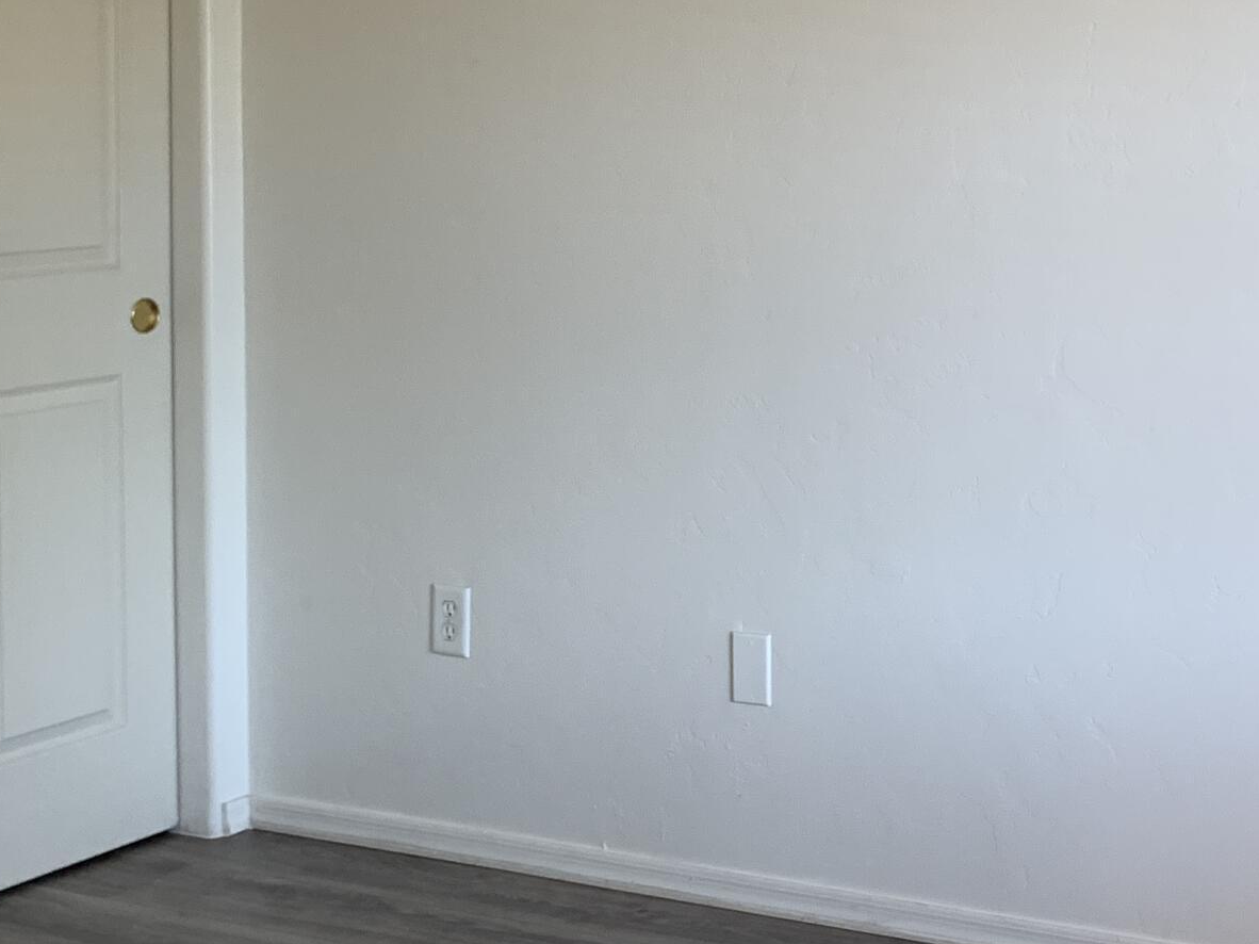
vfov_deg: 21.9
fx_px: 2400
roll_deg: +0.4
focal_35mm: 66
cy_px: 158
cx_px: 1139
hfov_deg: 28.3
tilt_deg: -3.5
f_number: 1.8
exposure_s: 1/60
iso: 100
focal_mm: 4.25
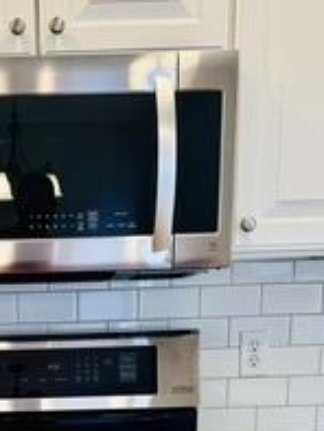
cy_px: 475
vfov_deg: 28.7
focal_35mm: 61
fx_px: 760
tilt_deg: -13.3
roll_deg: +2.1
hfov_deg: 23.5
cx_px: 36
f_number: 1.78
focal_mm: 6.76
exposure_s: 1/60
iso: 100
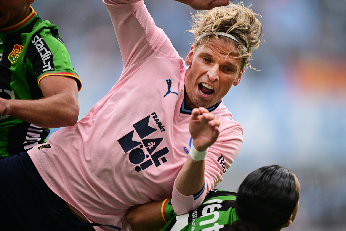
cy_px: 116
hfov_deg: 5.2
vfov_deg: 3.4
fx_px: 3845
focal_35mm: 400
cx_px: 173
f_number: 2.8
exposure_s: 1/1250
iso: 360
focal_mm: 400
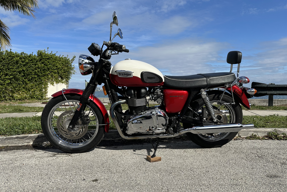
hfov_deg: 71.5
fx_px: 199
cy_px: 105
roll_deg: +0.0
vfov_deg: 51.2
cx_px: 143
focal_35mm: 25
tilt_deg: -4.5
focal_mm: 6.86
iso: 80
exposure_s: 1/6211
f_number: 1.78
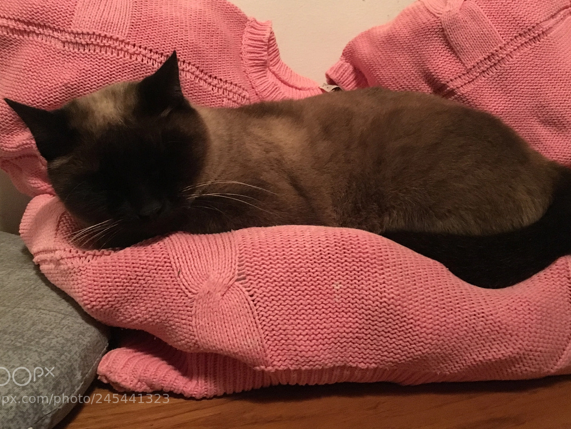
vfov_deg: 41.7
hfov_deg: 54.0
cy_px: 180
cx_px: 285
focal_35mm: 34
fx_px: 561
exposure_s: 1/17
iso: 800
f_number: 2.2
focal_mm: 4.15
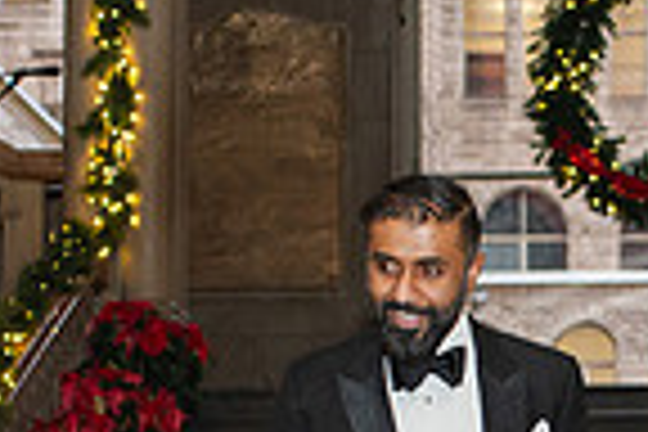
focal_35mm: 154
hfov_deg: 13.1
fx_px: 2772
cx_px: 661
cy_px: 597
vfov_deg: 8.7
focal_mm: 35
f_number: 3.5
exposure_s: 1/200
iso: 1000
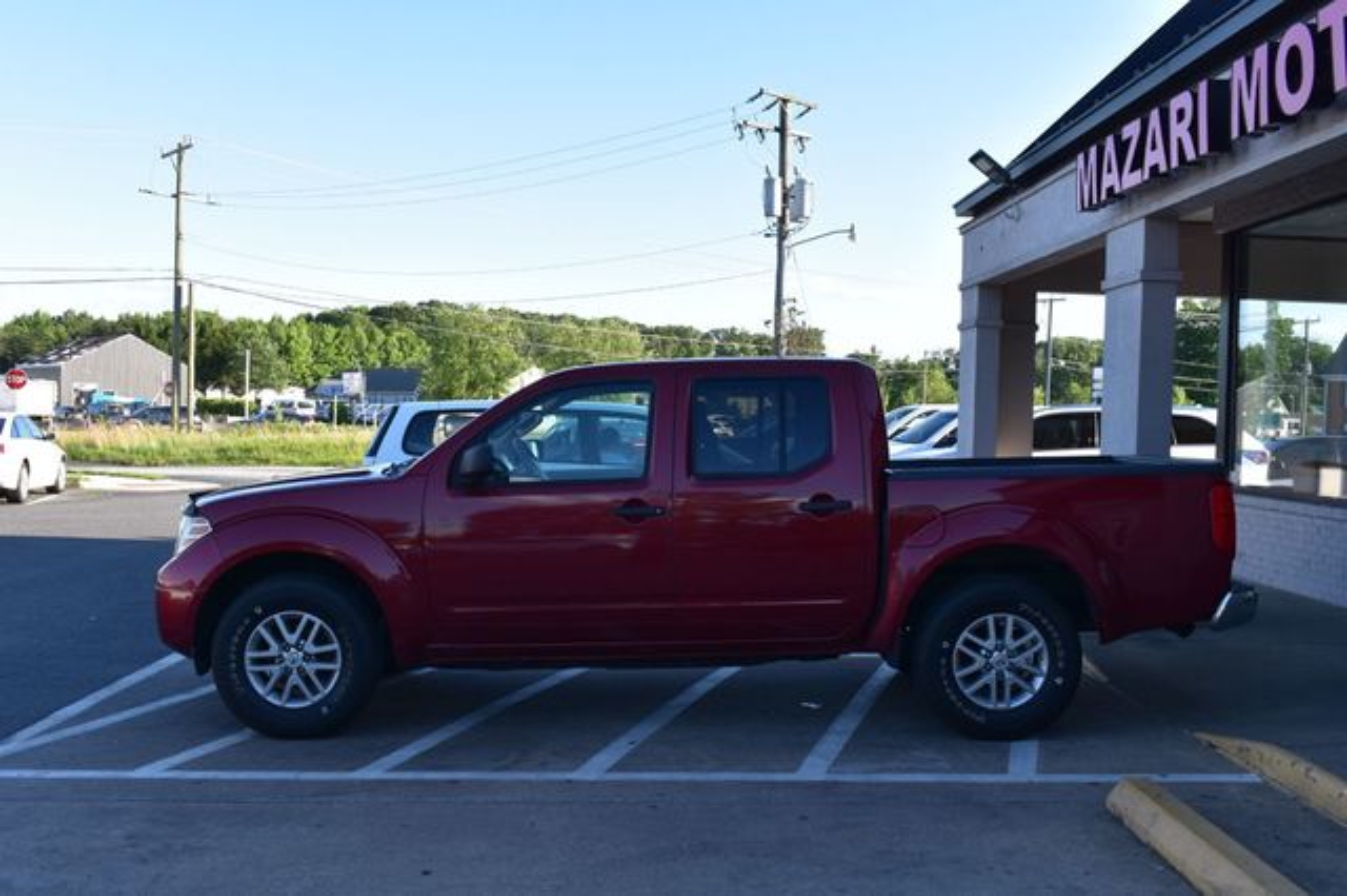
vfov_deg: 35.5
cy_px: 448
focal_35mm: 38
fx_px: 1402
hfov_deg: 51.3
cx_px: 674
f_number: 10
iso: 400
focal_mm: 25
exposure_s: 1/200
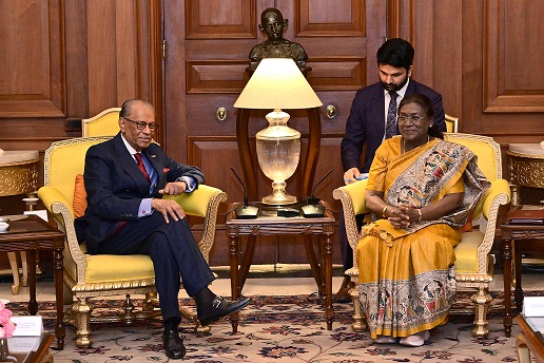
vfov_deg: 19.5
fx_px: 1058
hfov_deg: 28.8
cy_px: 182
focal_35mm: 70
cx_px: 272
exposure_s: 1/160
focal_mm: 70
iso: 1600
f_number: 4.5
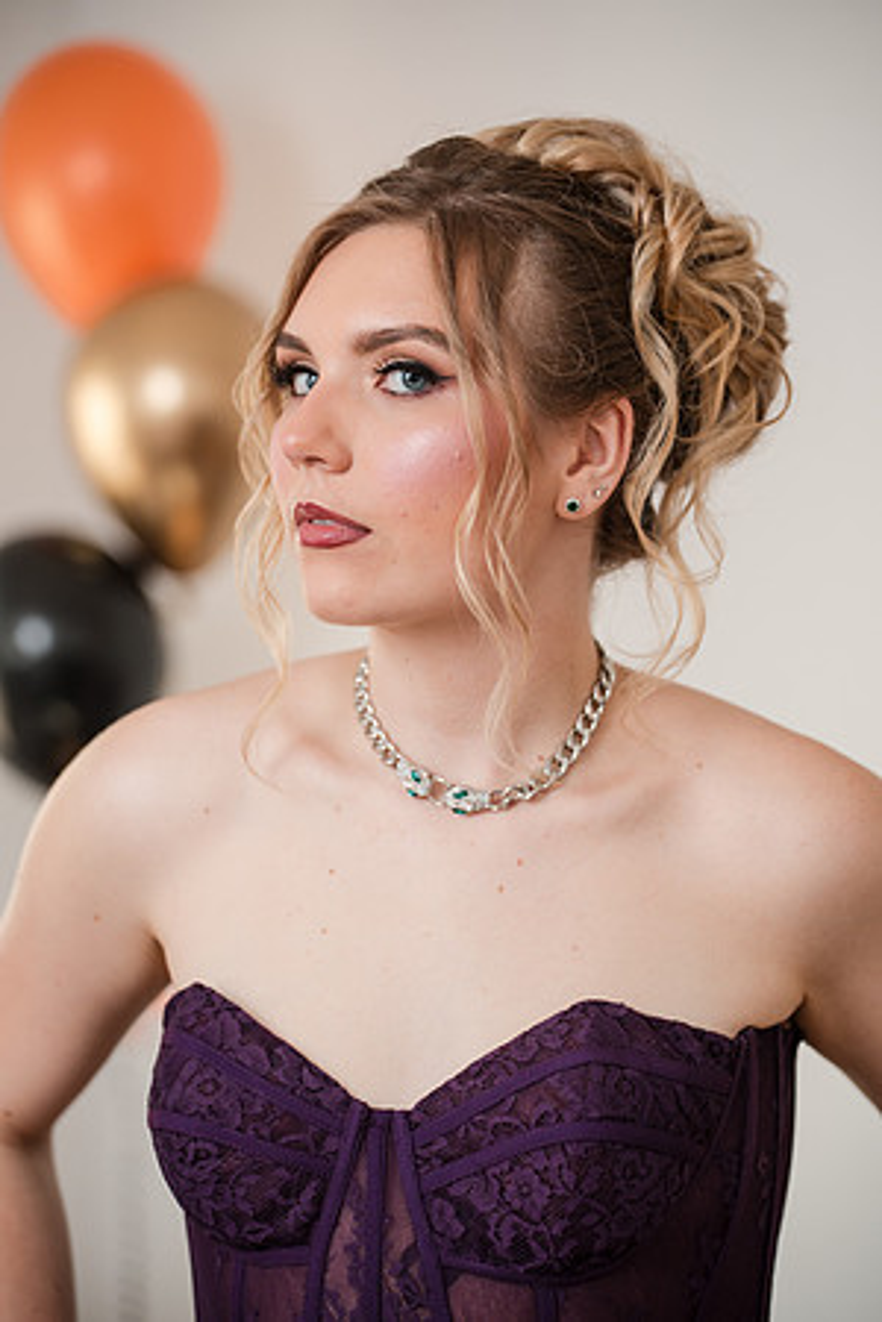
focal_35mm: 91
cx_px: 441
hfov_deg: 15.0
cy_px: 661
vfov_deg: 22.4
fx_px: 3344
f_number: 3.2
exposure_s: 1/250
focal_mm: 91
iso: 640
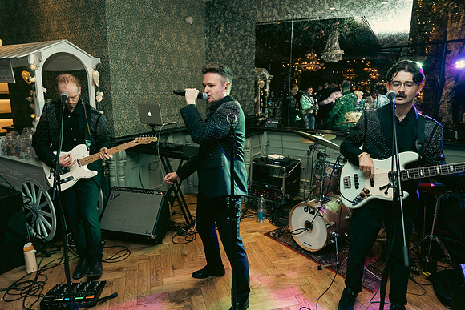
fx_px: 310
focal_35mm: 24
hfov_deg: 73.7
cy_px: 155
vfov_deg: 53.2
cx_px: 232
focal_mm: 24
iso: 2500
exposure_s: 1/160
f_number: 3.5
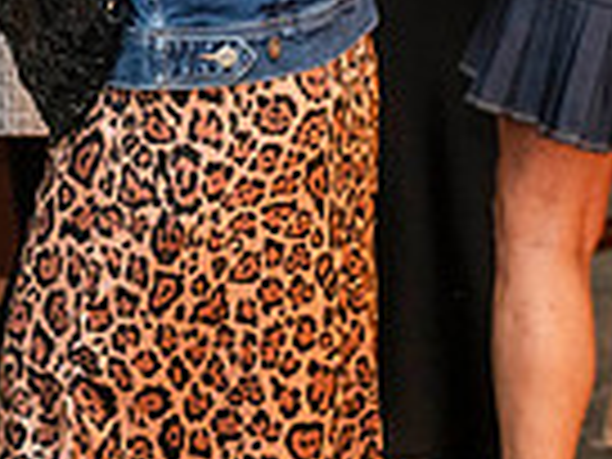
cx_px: -342
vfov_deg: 5.9
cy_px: -340
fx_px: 4349
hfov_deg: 7.9
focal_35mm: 246
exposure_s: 1/125
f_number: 4
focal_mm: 58
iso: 1250
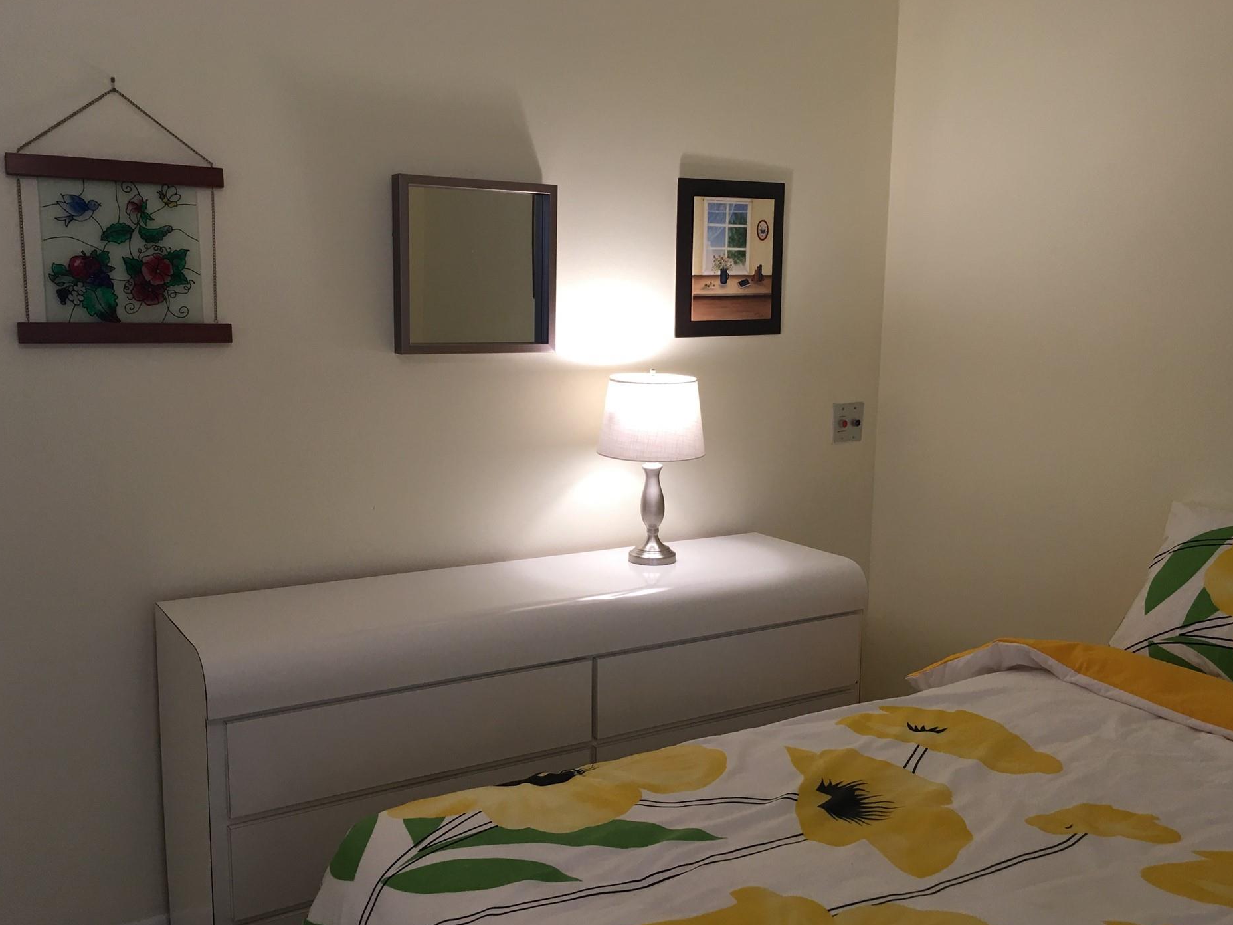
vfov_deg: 44.1
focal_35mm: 32
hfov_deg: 56.8
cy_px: 493
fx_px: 1140
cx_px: 631
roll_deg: -0.6
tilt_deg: -9.3
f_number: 2.2
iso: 25
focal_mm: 4.15
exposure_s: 1/15
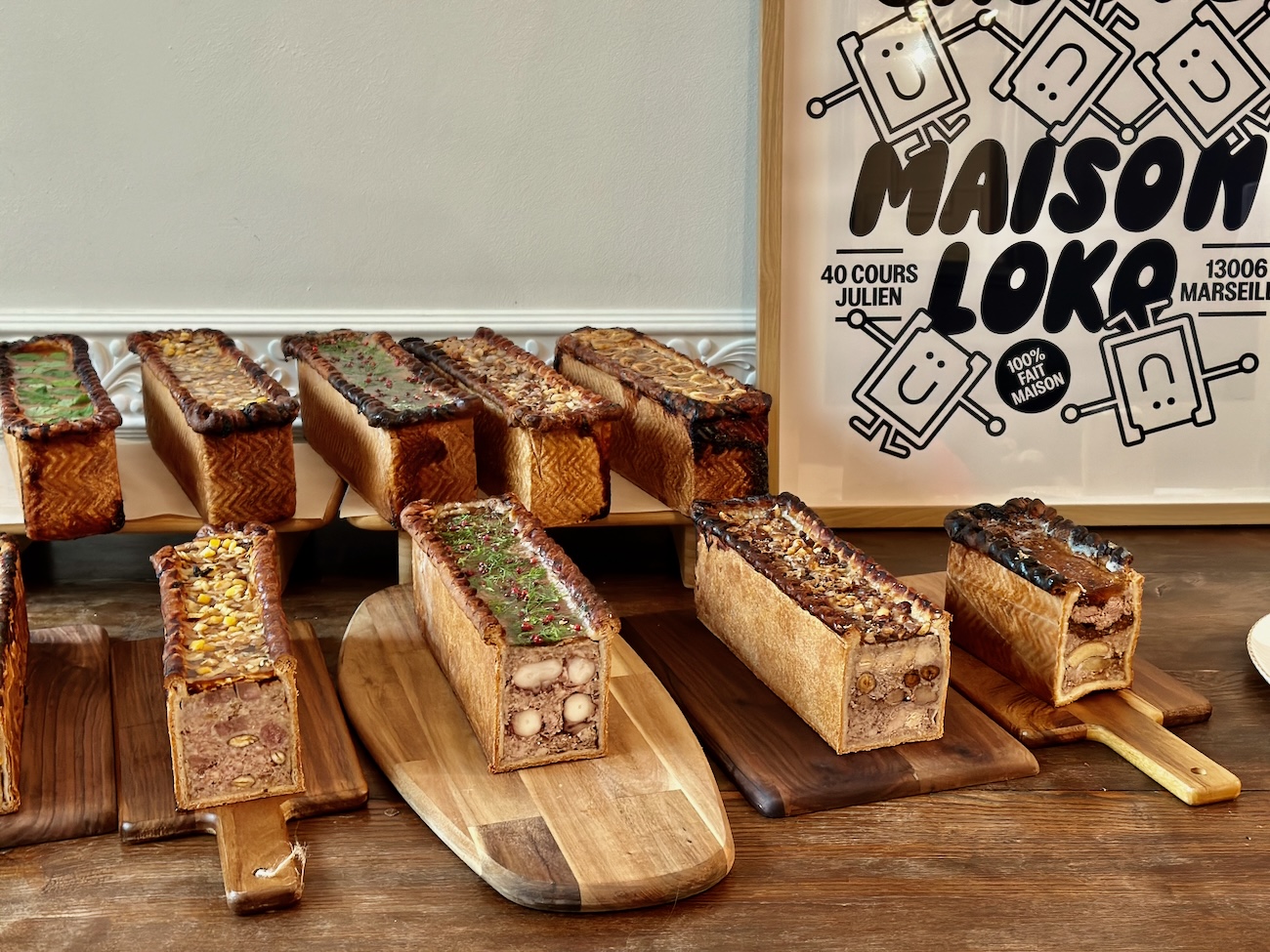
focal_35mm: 48
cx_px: 635
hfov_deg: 39.7
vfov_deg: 30.3
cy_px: 476
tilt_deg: -17.9
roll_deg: +0.0
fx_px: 1761
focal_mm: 6.86
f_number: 1.78
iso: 320
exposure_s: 1/50
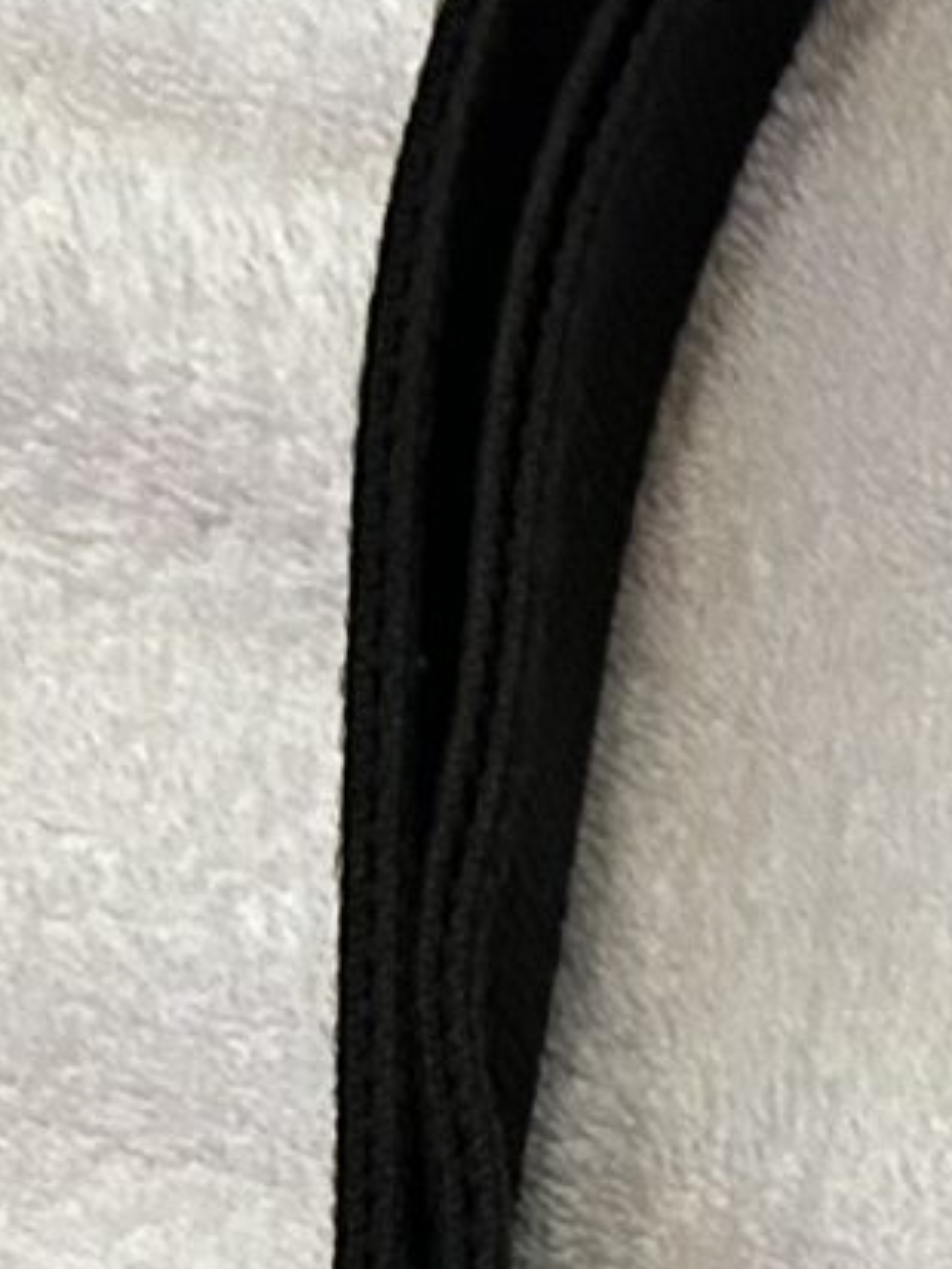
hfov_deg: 8.4
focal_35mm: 161
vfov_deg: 10.5
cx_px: 2306
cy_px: 3051
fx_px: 5901
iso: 320
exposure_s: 1/60
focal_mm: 5.7
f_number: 1.5
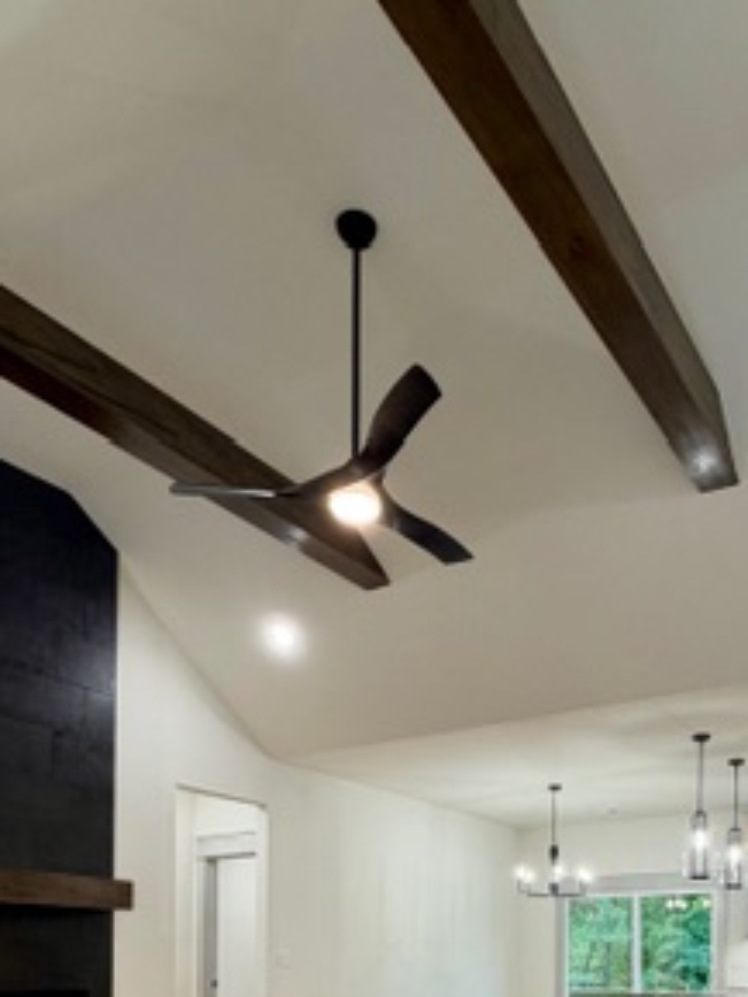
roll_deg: -0.5
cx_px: 483
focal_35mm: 31
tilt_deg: +1.3
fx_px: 892
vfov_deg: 49.2
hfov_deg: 45.0
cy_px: 966
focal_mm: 2.22
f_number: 2.2
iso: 250
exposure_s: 1/120
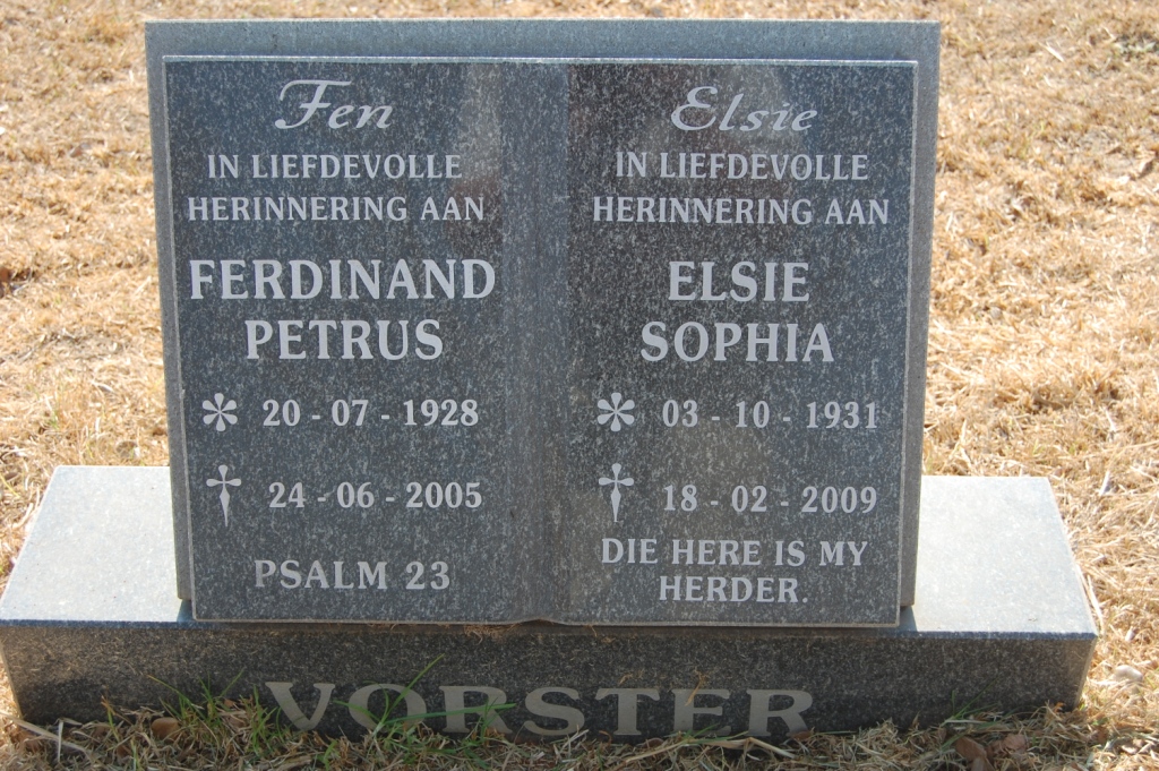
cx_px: 580
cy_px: 386
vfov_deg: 28.0
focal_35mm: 48
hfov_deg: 41.1
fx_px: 1544
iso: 200
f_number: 6.3
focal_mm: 32
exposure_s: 1/160
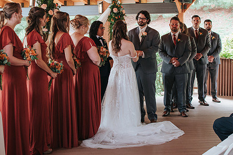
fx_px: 440
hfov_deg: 29.6
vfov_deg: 20.0
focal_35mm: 68
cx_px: 125
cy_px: 59
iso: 800
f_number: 3.5
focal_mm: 35
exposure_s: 1/250
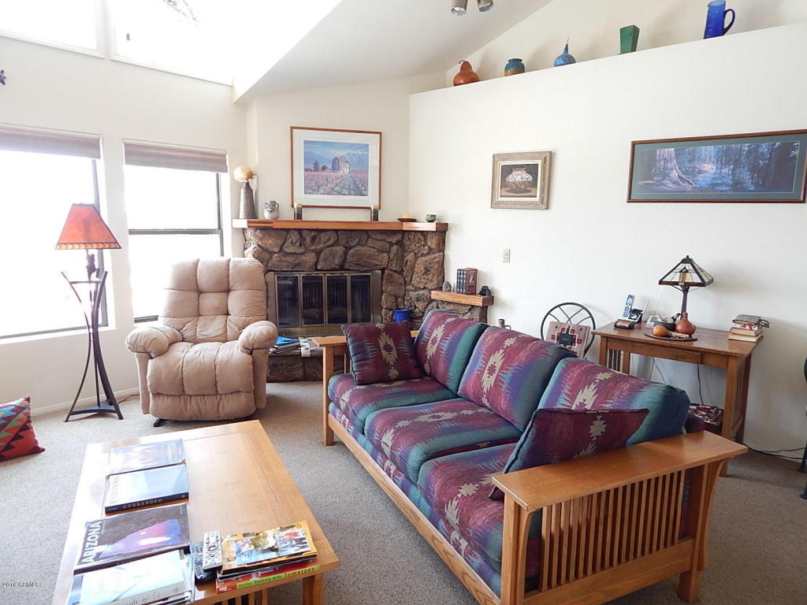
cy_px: 302
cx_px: 404
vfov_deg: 58.9
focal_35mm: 23
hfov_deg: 73.9
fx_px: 536
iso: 200
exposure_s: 1/30
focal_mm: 4
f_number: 3
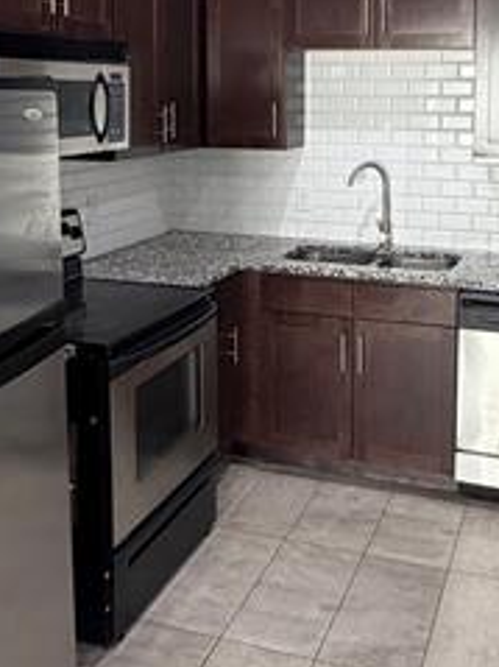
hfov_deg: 32.1
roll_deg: +0.1
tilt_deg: -5.1
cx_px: 287
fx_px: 866
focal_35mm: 45
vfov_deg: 40.9
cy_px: 165
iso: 320
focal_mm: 2.22
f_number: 2.2
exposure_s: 1/60
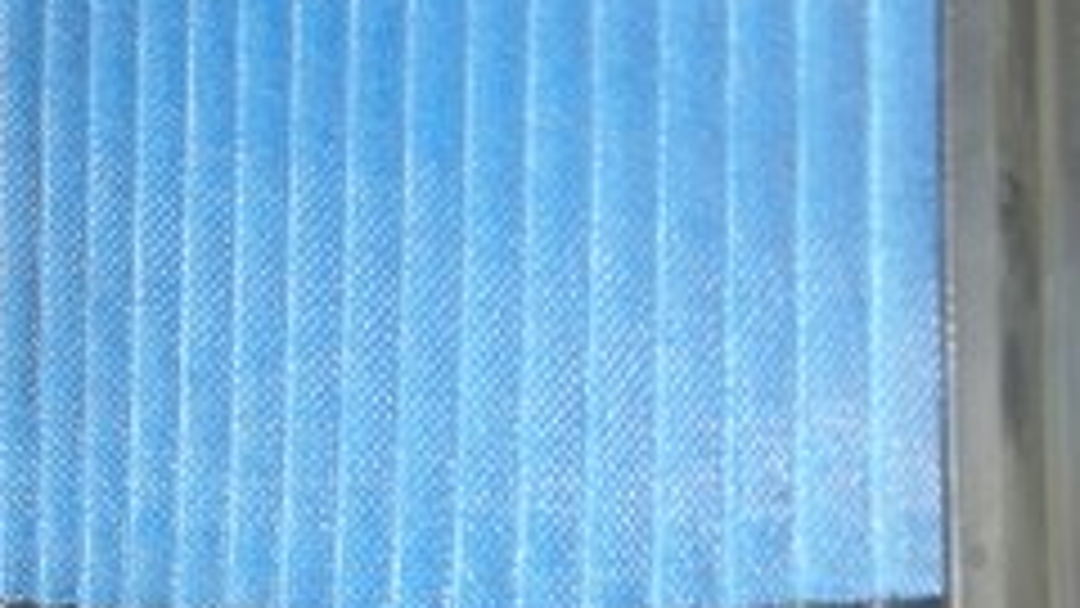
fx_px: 2291
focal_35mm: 80
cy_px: 230
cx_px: 436
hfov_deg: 26.5
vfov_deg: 15.1
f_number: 3.1
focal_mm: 9.2
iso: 100
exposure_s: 1/45
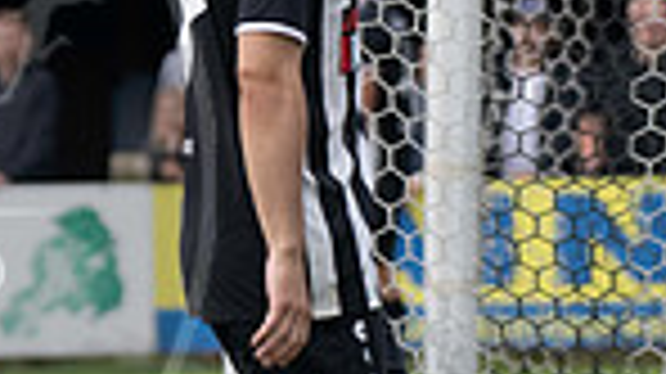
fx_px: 14470
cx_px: -274
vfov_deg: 1.5
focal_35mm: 820
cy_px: 50
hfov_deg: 2.6
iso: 1600
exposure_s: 1/1600
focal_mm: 200
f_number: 5.6
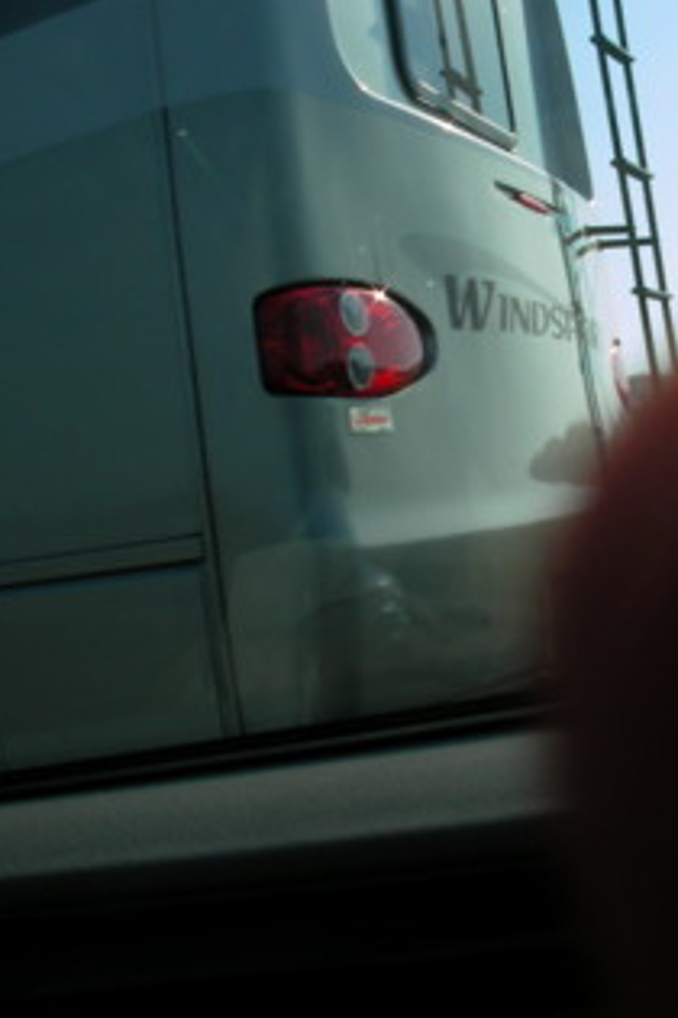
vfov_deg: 32.9
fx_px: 1723
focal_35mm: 61
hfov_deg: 21.9
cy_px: 482
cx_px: 559
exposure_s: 1/475
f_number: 5.6
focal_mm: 6.3
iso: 50
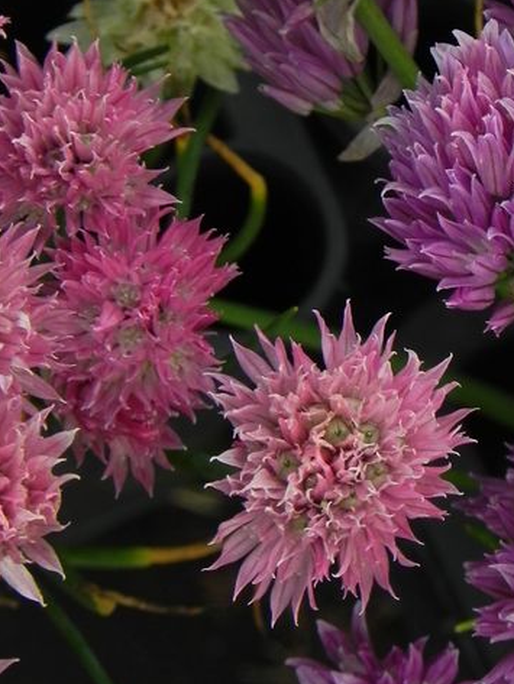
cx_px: 339
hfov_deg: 4.8
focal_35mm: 311
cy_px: 168
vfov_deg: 6.4
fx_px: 6154
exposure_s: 1/60
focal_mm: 32.7
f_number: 5
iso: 160
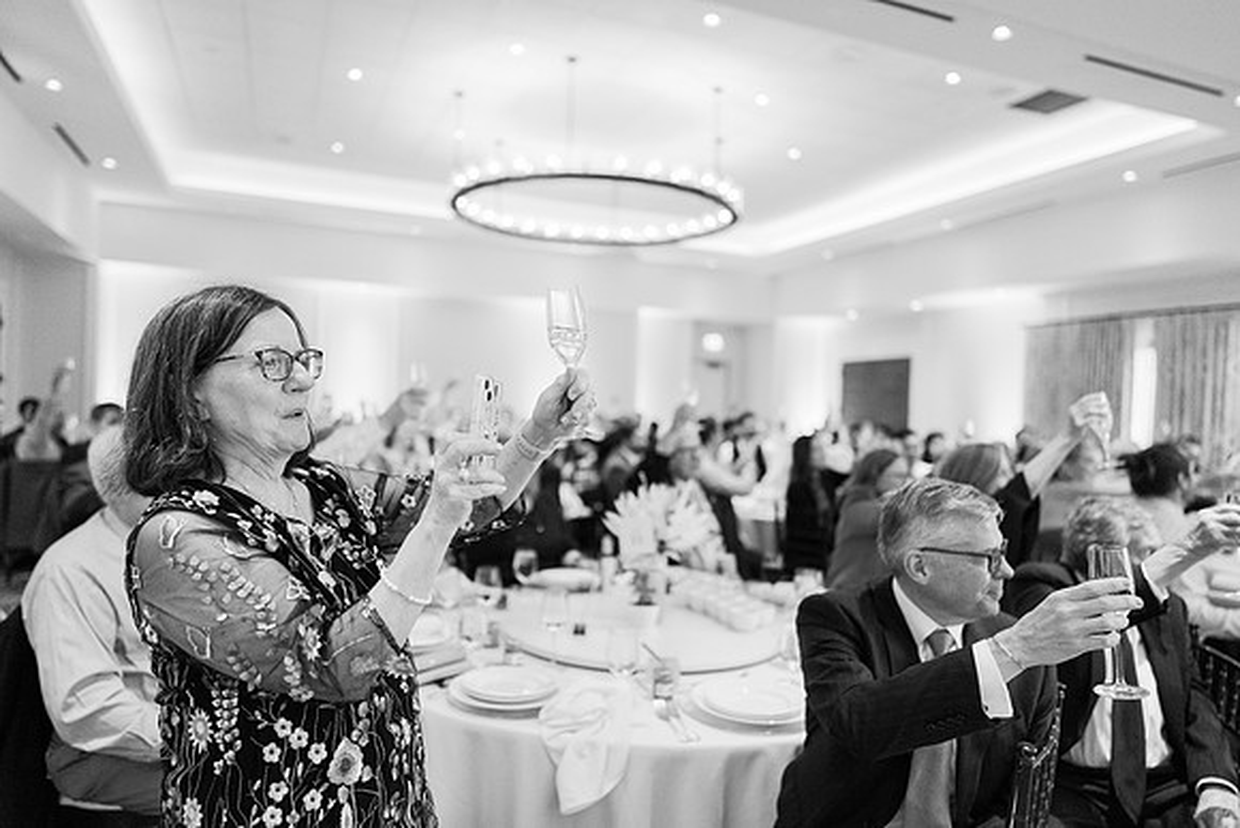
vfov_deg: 53.2
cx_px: 620
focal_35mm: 24
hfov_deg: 73.7
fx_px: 827
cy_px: 414
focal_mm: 24
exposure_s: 1/250
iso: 4000
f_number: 1.4
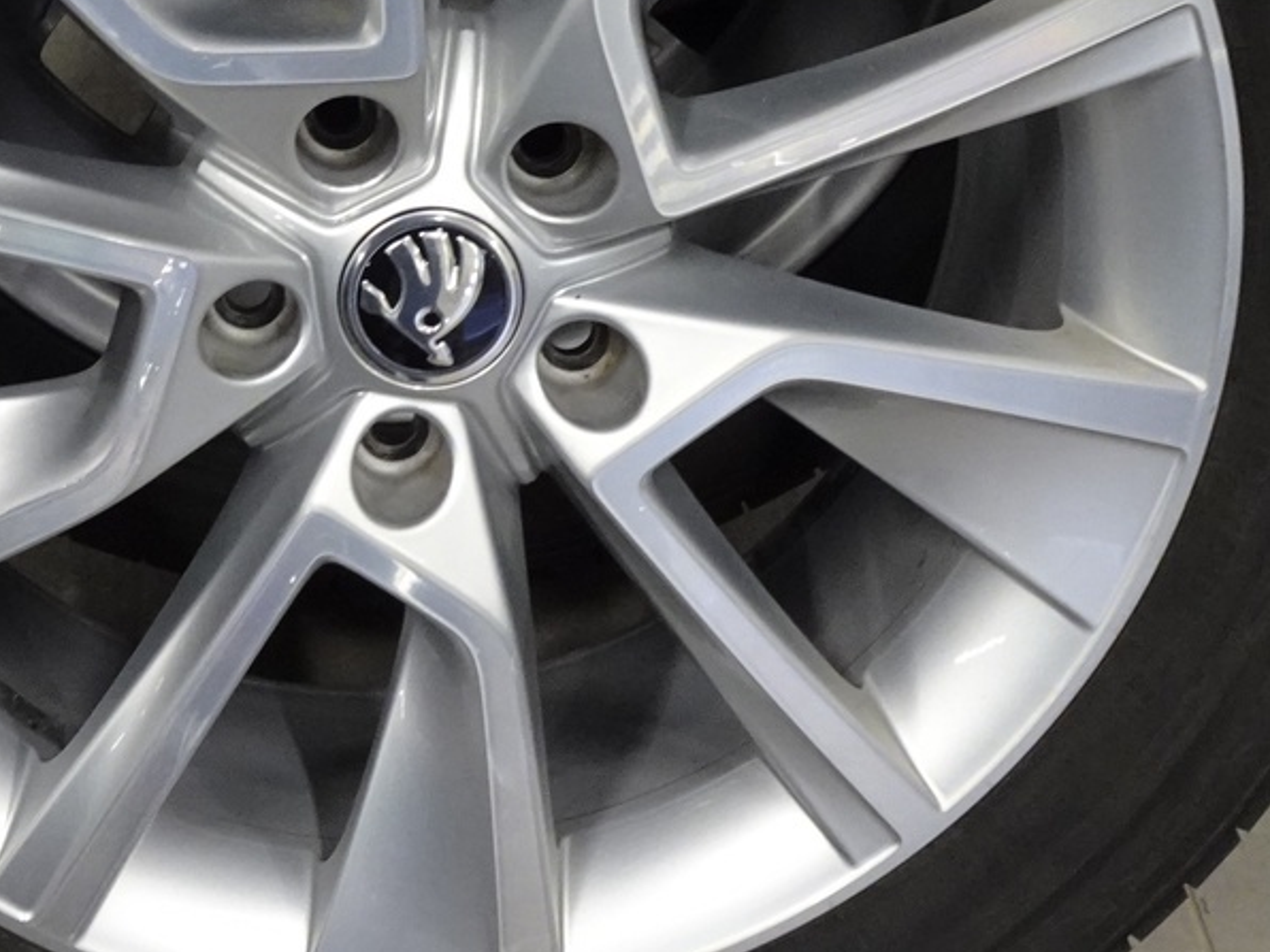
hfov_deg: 32.7
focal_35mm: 58
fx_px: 2128
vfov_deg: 24.9
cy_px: 207
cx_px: 332
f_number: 3.5
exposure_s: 1/30
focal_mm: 4.25
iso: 400
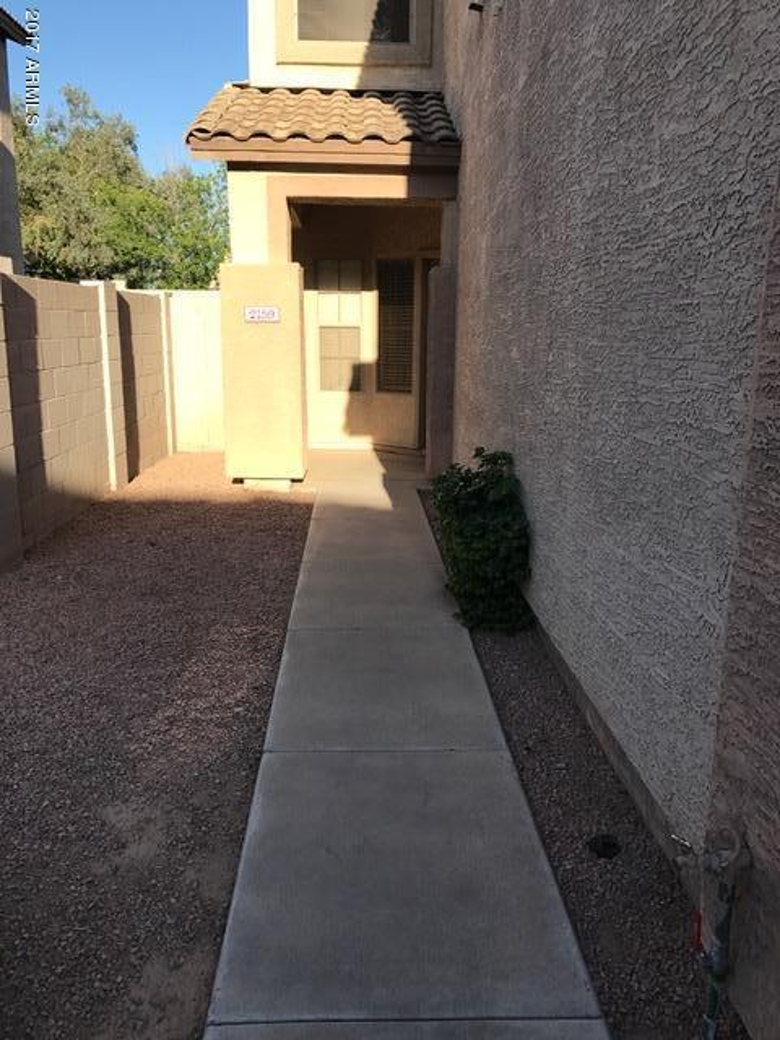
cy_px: 520
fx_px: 841
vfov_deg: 63.4
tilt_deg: -13.0
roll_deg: -0.1
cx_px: 390
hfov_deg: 49.7
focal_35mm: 28
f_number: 1.8
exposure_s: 1/1088
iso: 20
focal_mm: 3.99
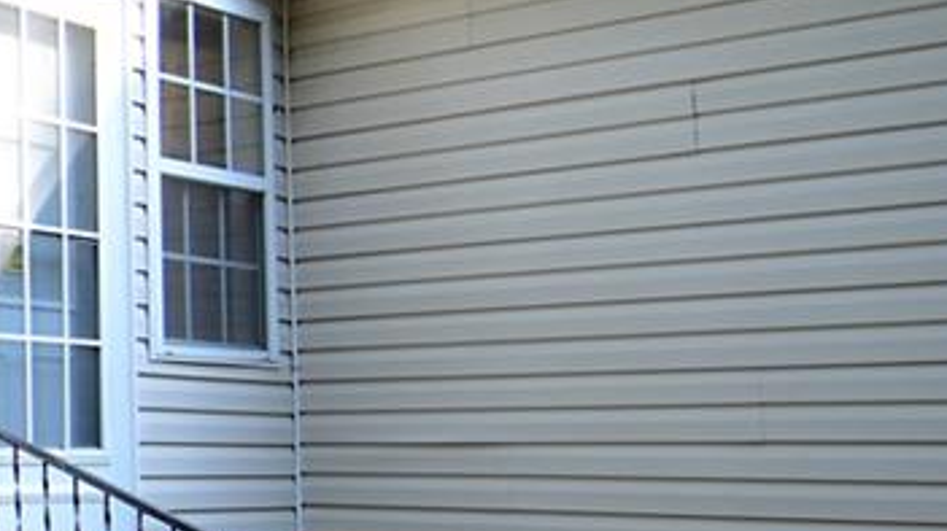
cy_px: 276
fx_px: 1606
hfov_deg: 26.0
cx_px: -399
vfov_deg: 18.8
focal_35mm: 64
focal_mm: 14
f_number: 4
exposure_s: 1/80
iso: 100
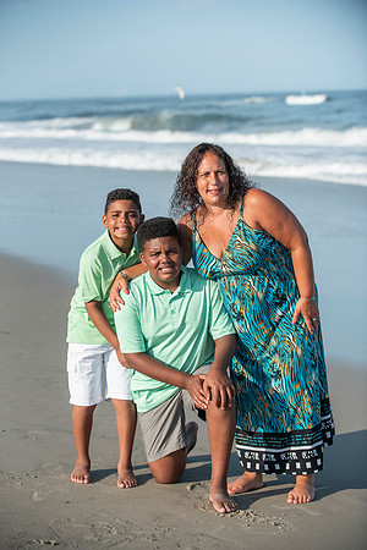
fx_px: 1498
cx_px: 184
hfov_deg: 14.0
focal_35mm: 98
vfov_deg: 20.8
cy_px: 275
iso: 250
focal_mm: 98
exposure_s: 1/2500
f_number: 4
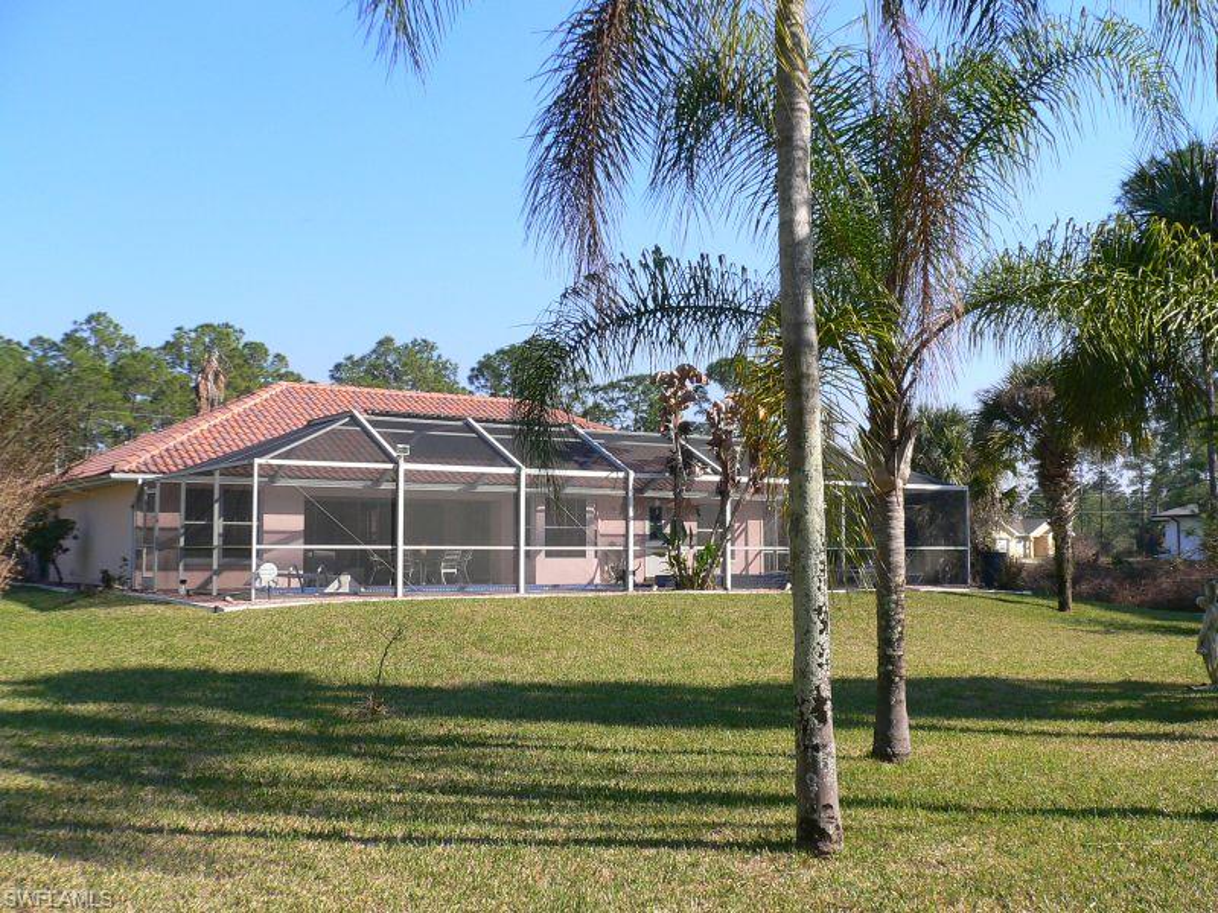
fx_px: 1232
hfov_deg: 52.6
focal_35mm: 35
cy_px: 456
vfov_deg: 40.7
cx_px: 609
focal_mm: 5.8
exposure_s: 1/200
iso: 80
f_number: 5.6
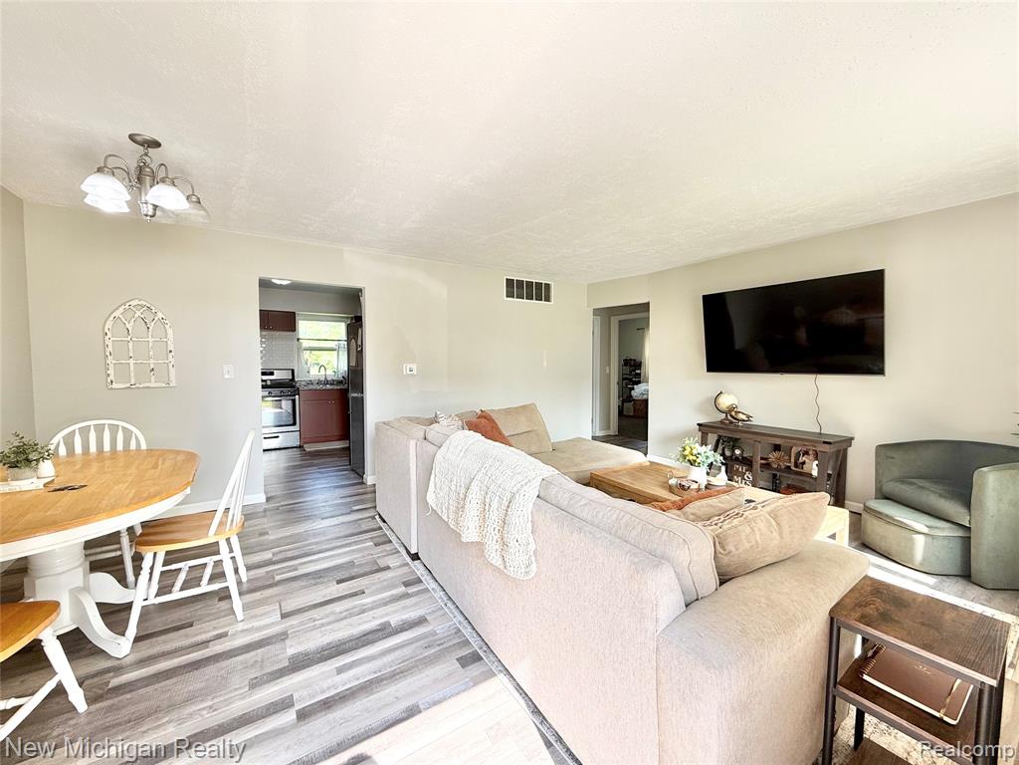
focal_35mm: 14
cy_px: 382
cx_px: 510
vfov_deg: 85.7
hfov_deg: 102.1
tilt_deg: -2.3
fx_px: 412
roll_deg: +0.1
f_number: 2.2
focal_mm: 2.22
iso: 50
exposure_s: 1/99
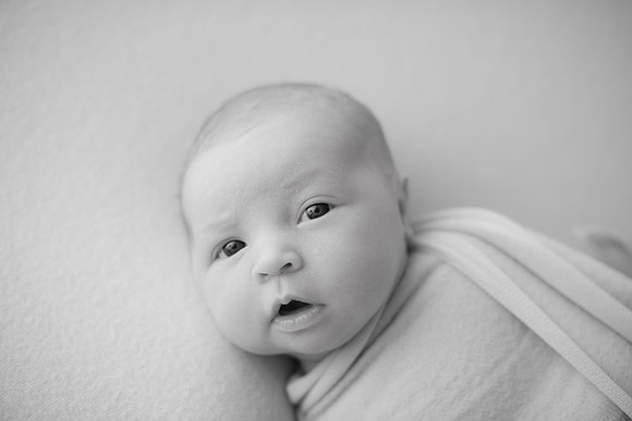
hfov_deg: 39.6
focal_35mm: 50
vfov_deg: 27.0
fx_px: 878
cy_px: 210
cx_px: 316
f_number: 2.5
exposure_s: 1/160
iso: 100
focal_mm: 50
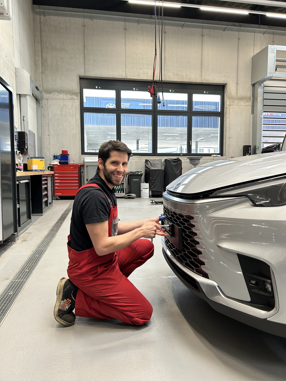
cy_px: 190
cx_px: 143
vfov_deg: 67.3
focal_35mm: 26
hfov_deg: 53.1
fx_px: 286
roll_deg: +0.2
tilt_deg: -4.7
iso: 64
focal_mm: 5.7
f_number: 1.5
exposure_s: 1/100
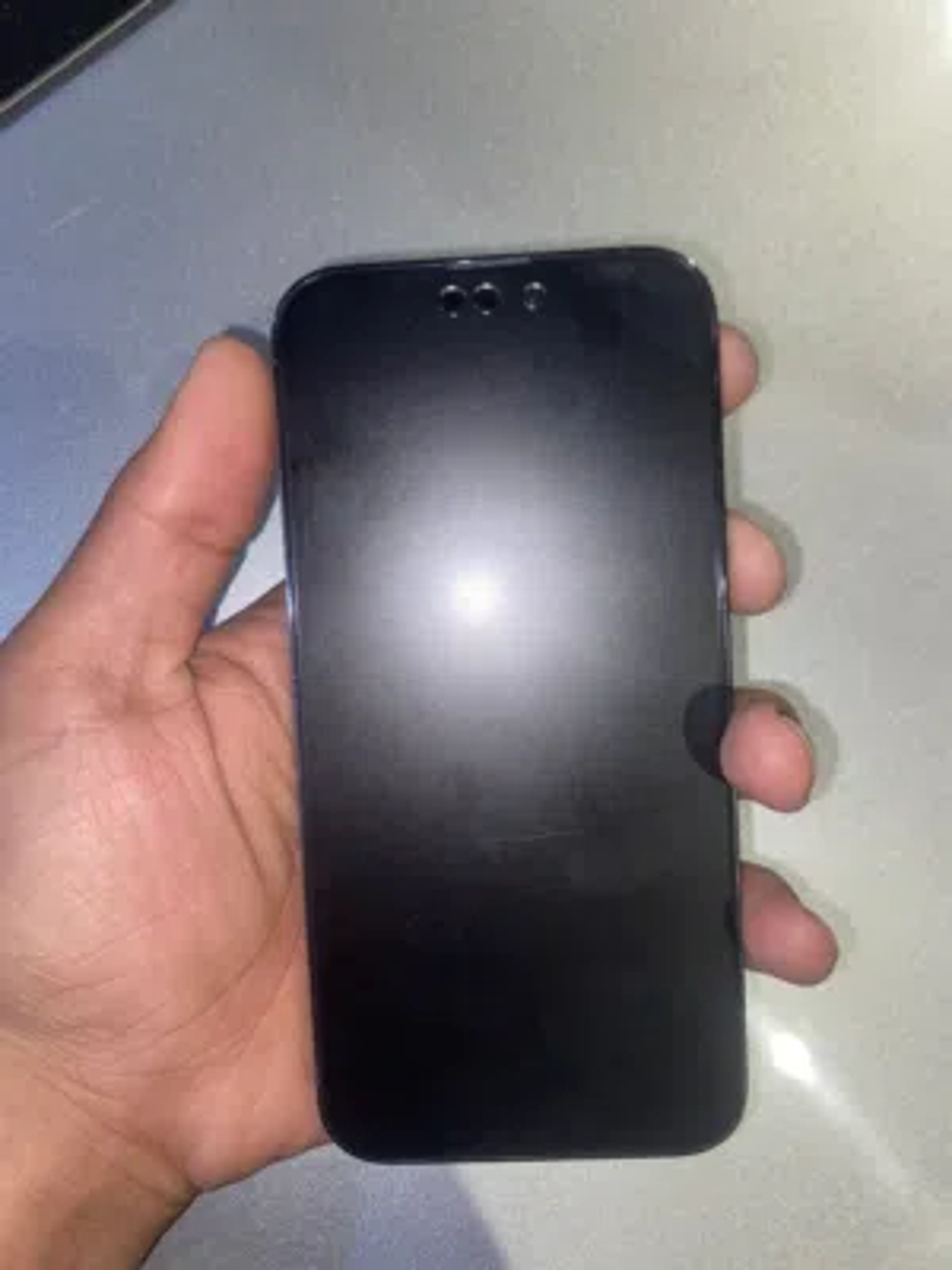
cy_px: 635
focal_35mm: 26
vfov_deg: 67.3
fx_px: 953
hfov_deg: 53.1
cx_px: 476
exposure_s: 1/11
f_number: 1.8
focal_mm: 4.25
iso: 32
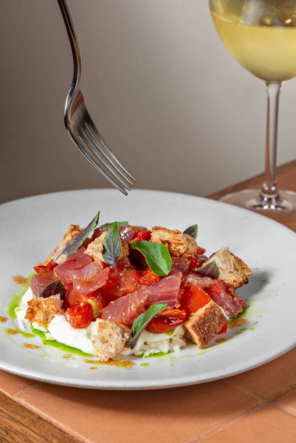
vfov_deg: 19.4
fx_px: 1293
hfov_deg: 13.1
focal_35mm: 105
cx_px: 148
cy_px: 222
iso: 320
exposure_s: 1/100
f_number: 14
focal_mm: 105
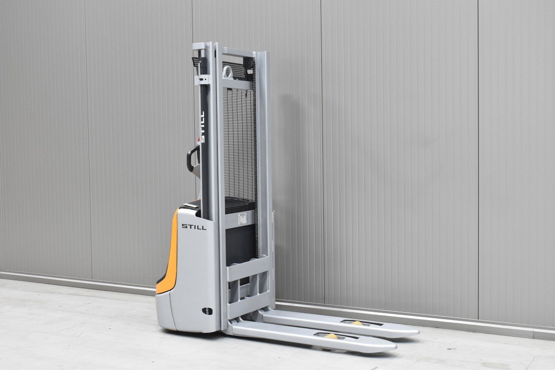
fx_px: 740
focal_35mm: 48
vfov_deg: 28.1
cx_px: 278
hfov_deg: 41.1
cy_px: 185
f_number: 6.3
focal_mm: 32
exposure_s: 1/25
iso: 1600
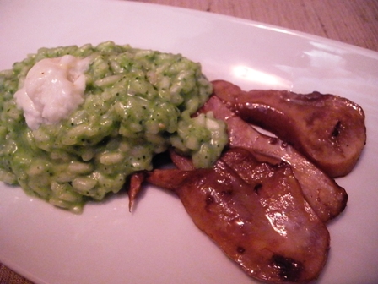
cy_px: 142
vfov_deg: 49.7
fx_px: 306
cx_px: 189
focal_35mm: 28
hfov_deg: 63.4
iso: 3200
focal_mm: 6
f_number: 2.8
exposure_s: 1/17.3
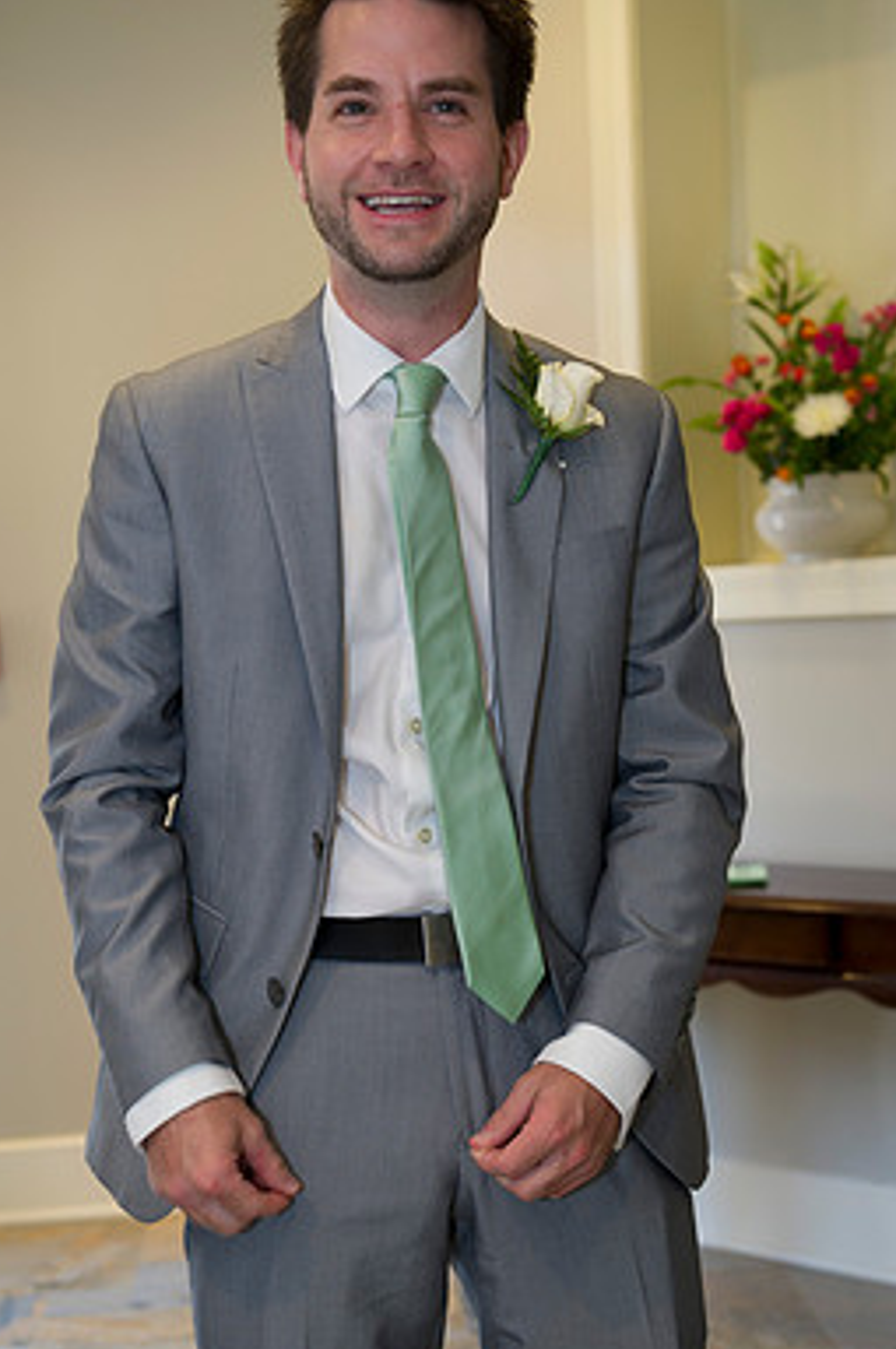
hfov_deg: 22.2
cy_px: 731
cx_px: 441
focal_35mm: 61
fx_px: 2283
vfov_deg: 32.9
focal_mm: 52
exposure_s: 1/100
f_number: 4
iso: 800
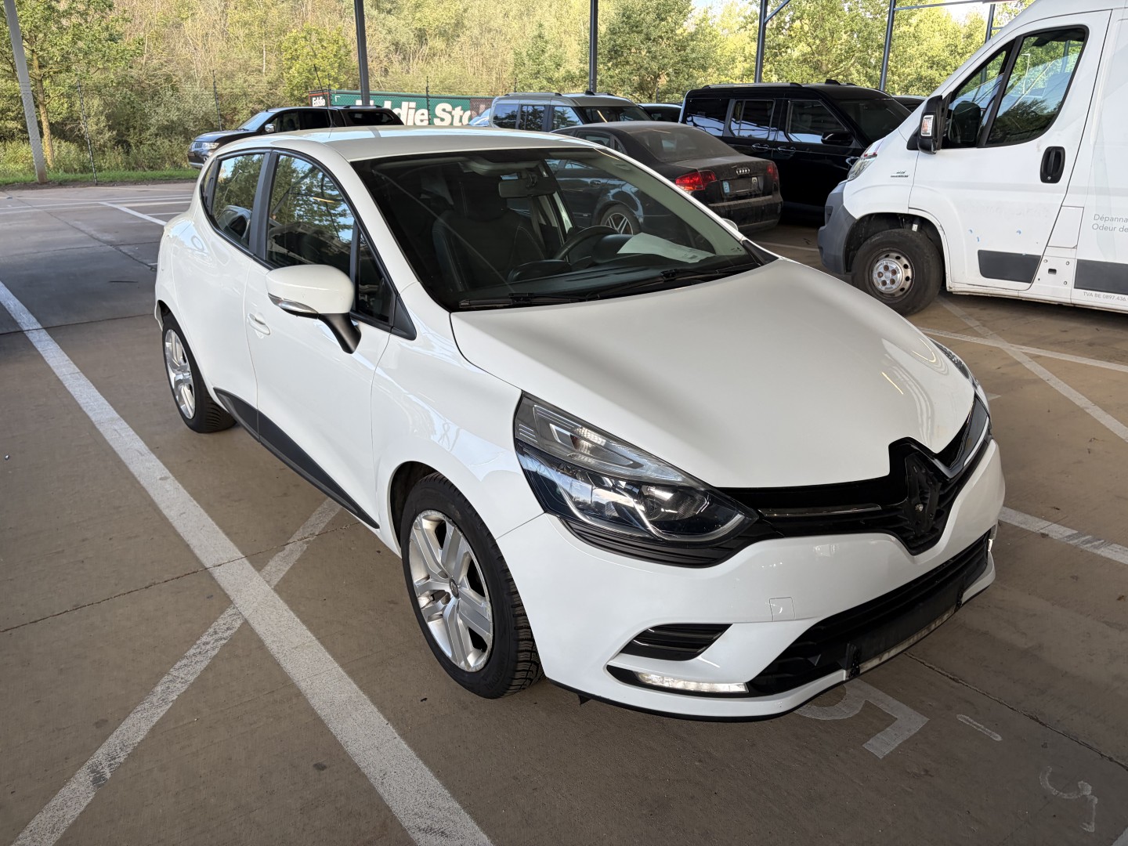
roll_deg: -2.6
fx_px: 847
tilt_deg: -12.7
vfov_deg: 53.1
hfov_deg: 67.3
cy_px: 423
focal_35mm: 26
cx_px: 564
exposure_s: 1/300
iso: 40
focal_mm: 5.96
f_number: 1.6
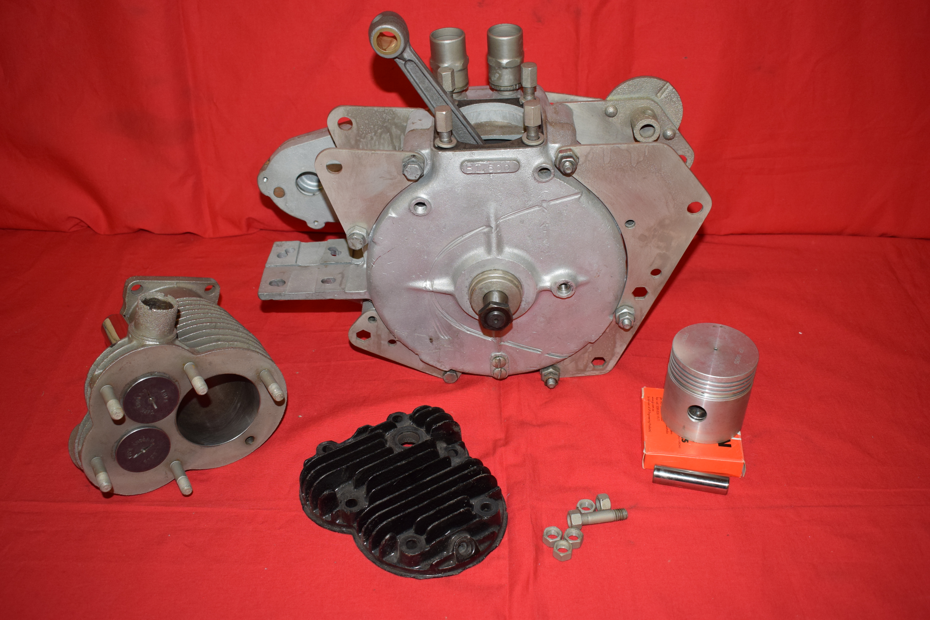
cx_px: 465
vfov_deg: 36.9
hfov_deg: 53.1
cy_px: 310
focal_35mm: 36
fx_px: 930
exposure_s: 1/125
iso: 640
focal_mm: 24
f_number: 5
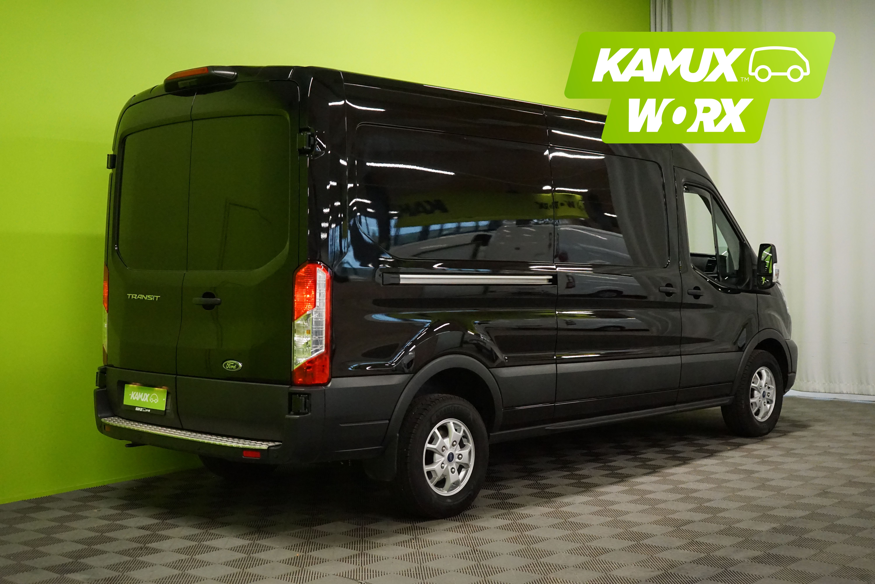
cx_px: 438
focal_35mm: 47
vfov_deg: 28.6
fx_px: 1142
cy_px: 292
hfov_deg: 41.9
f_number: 4.5
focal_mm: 47
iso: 8000
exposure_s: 1/500
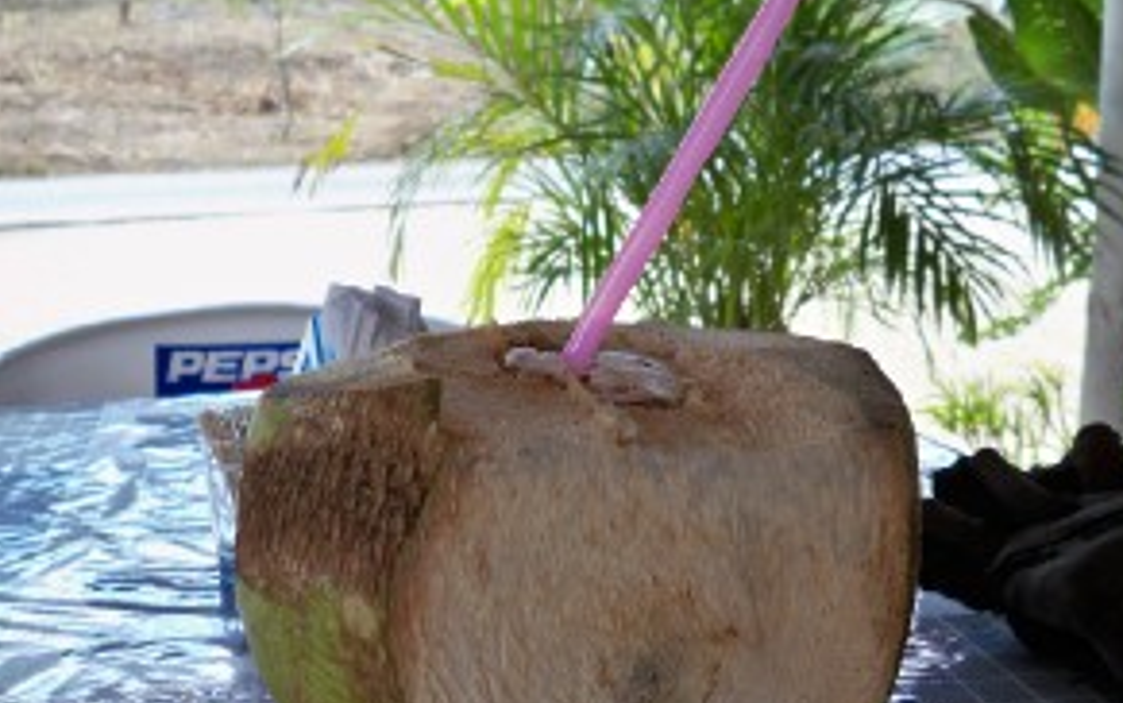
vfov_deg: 25.3
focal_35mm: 51
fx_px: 1561
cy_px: 444
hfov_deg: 39.6
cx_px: 583
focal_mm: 6.3
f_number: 3.1
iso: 64
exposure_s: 1/125
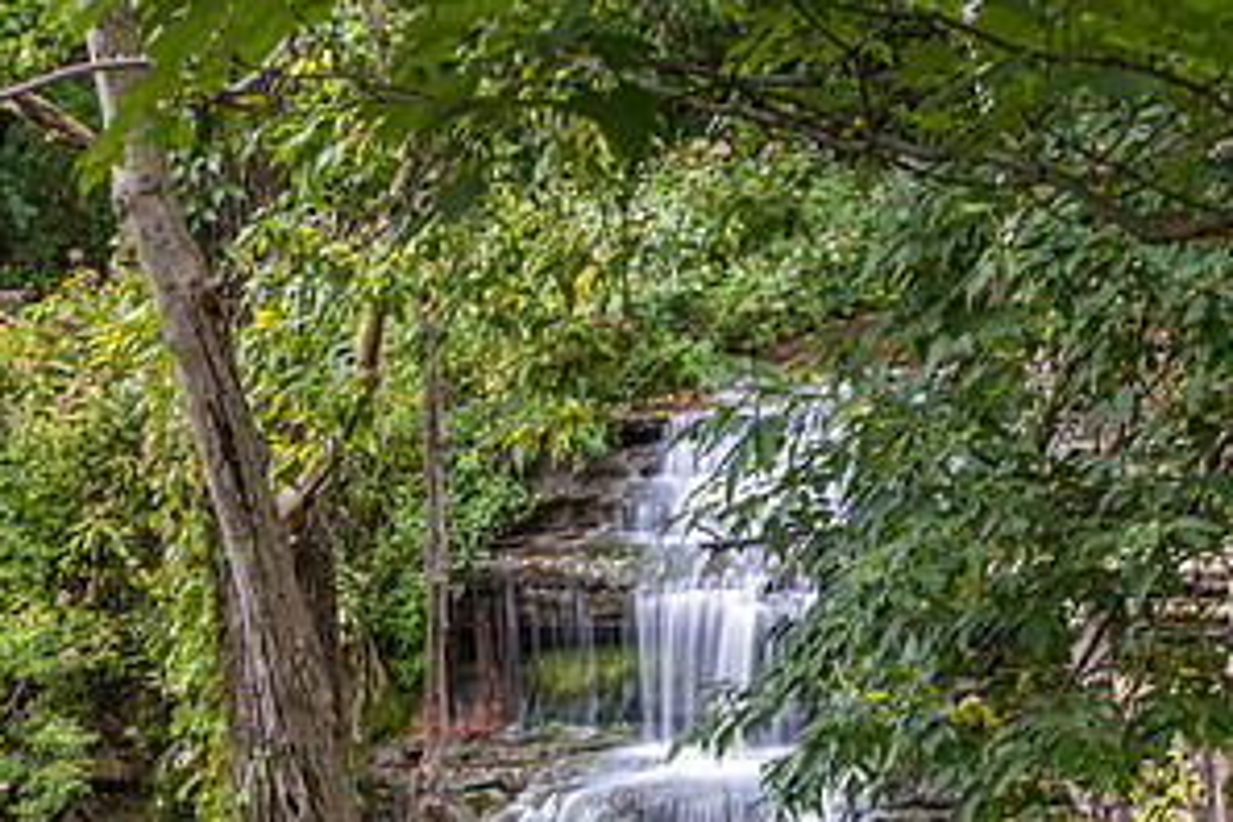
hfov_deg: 15.5
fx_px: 4521
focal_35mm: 132
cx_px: 614
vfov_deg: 10.3
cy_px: 797
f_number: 13
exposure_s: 1/1.25
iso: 100
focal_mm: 58
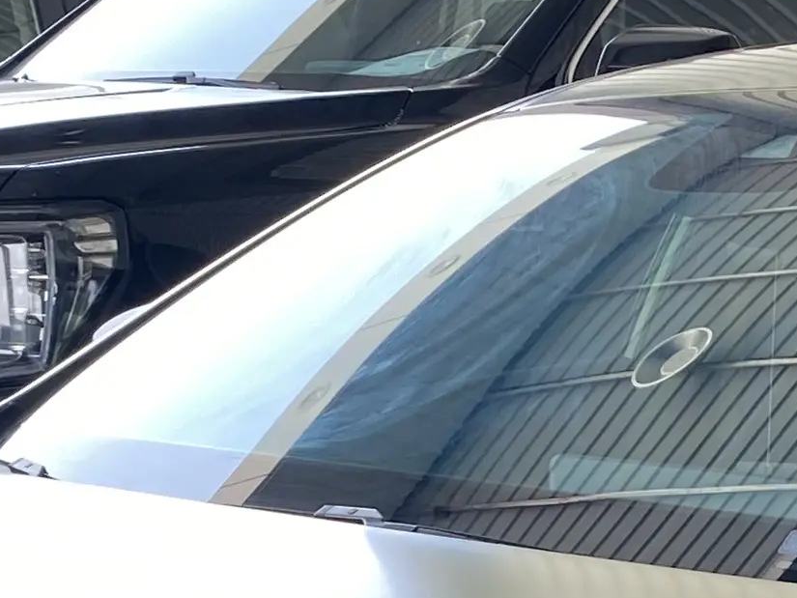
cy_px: 937
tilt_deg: -17.4
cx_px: 533
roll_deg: -0.2
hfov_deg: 15.5
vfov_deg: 11.2
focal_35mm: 127
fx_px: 2924
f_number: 1.8
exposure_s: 1/103
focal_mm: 4.25
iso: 40
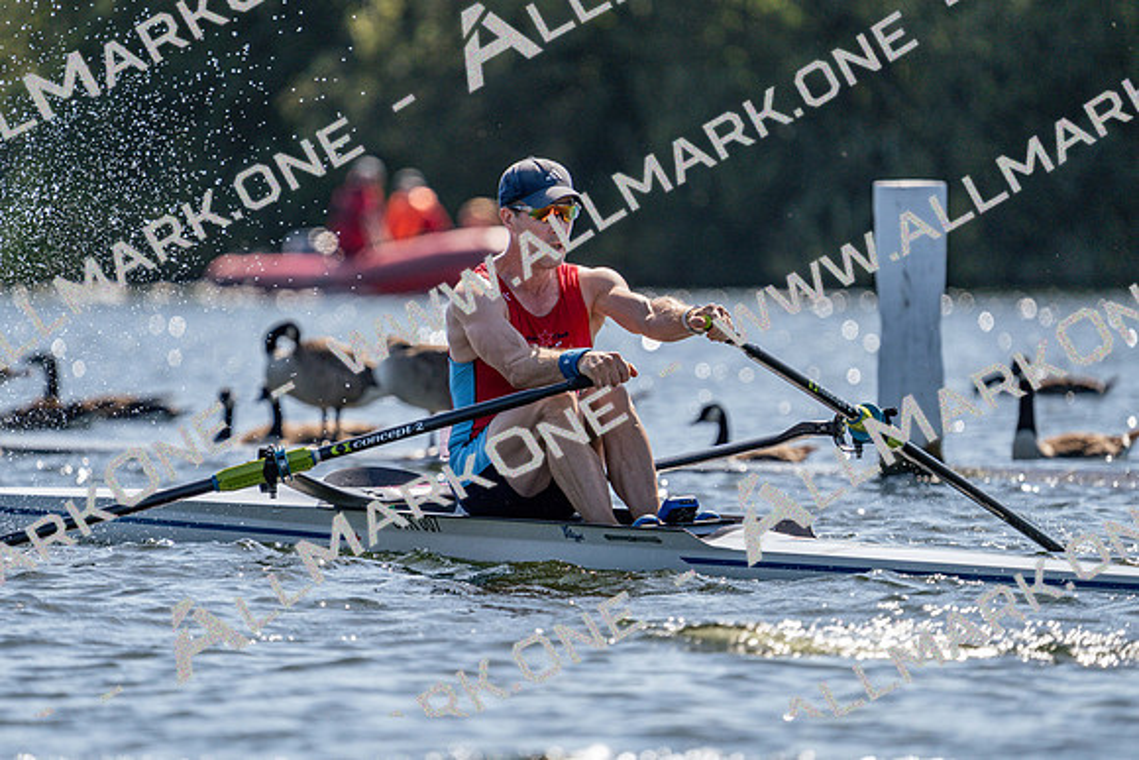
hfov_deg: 4.3
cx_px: 570
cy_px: 380
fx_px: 15348
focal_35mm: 485
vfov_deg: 2.8
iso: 320
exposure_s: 1/2000
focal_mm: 485
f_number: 6.3
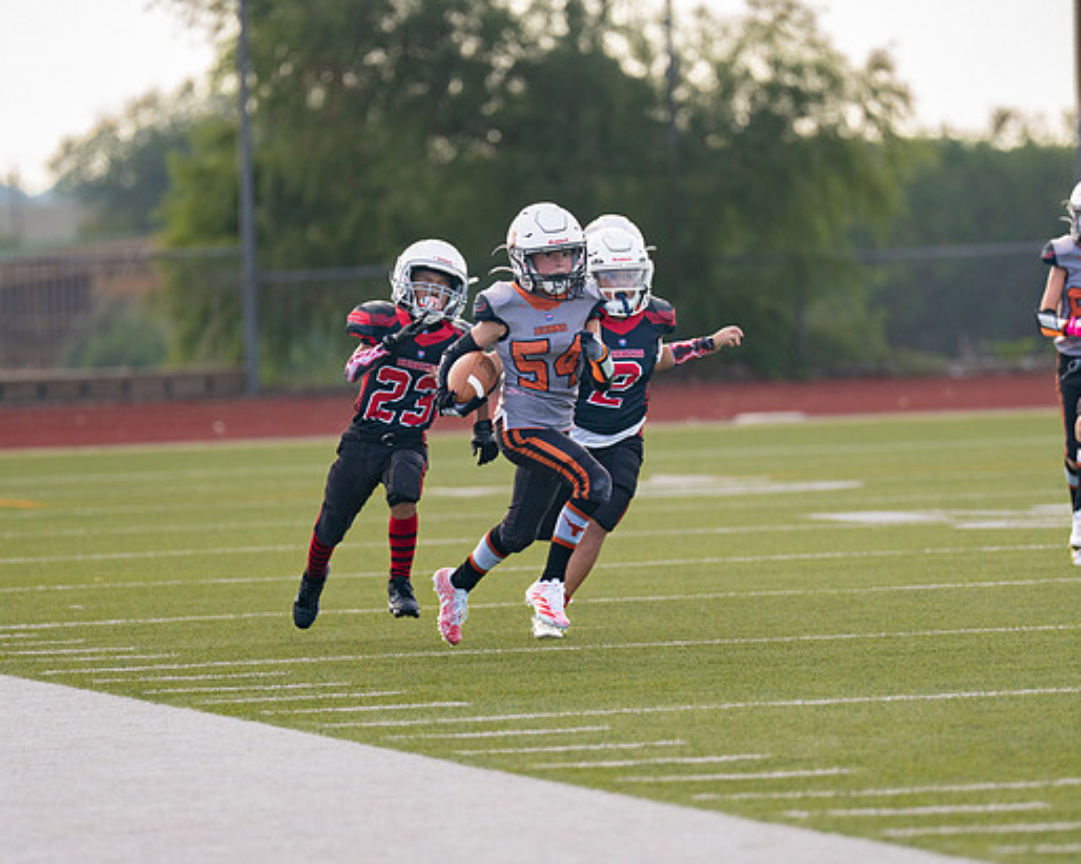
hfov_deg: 5.6
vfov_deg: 4.5
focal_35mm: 347
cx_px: 530
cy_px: 499
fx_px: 11100
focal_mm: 200
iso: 320
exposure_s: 1/2500
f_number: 2.8
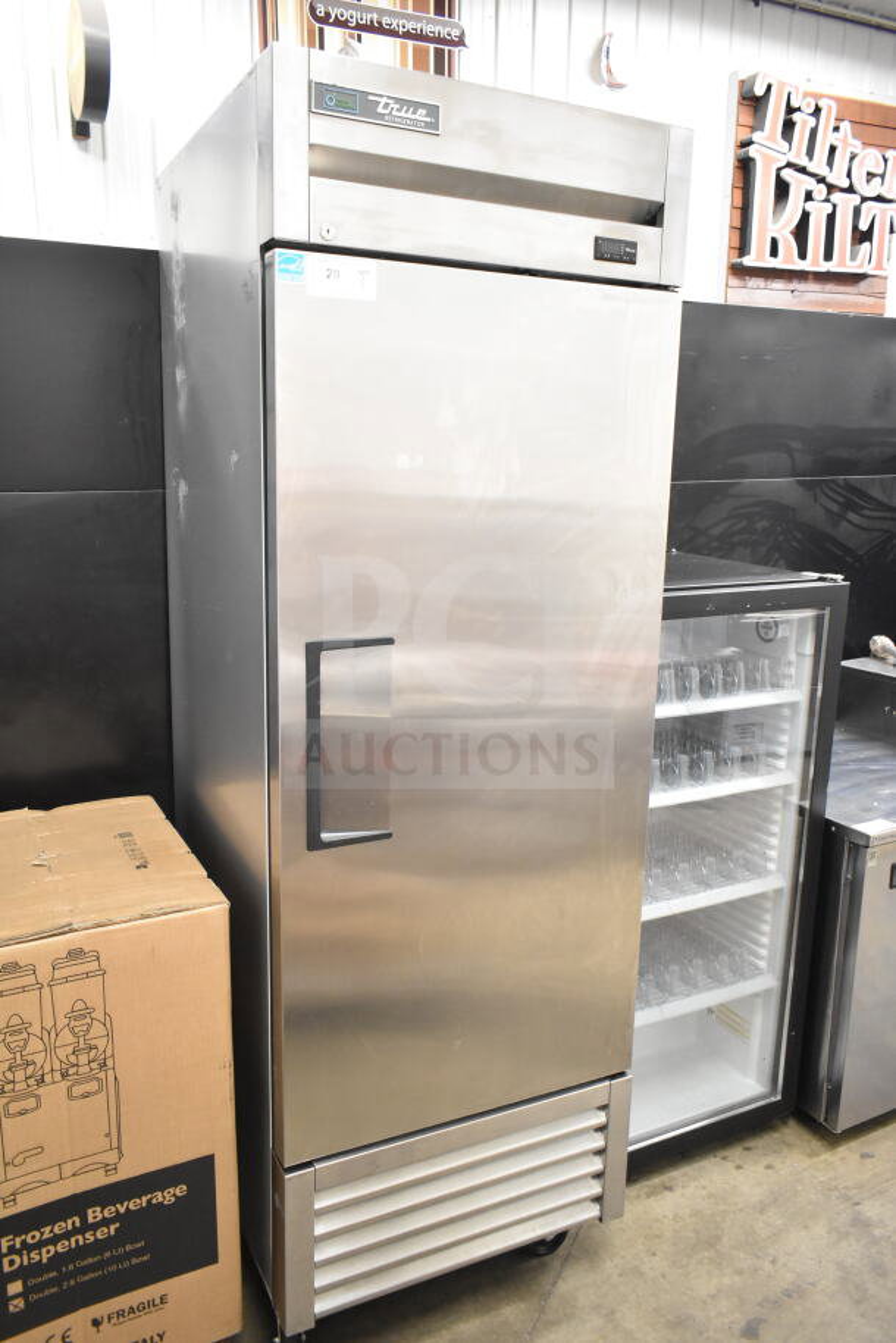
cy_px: 672
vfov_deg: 67.4
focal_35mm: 27
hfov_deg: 48.0
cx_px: 448
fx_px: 1007
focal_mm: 18
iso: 2500
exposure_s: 1/30
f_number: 3.5
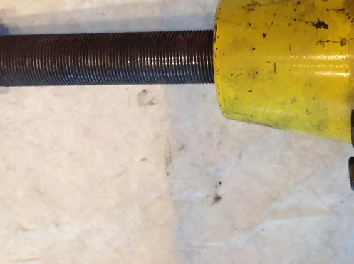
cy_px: 31
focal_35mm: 62
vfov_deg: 23.0
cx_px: 208
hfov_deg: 31.2
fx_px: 633
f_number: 2.4
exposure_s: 1/15
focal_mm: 4.28
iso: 64
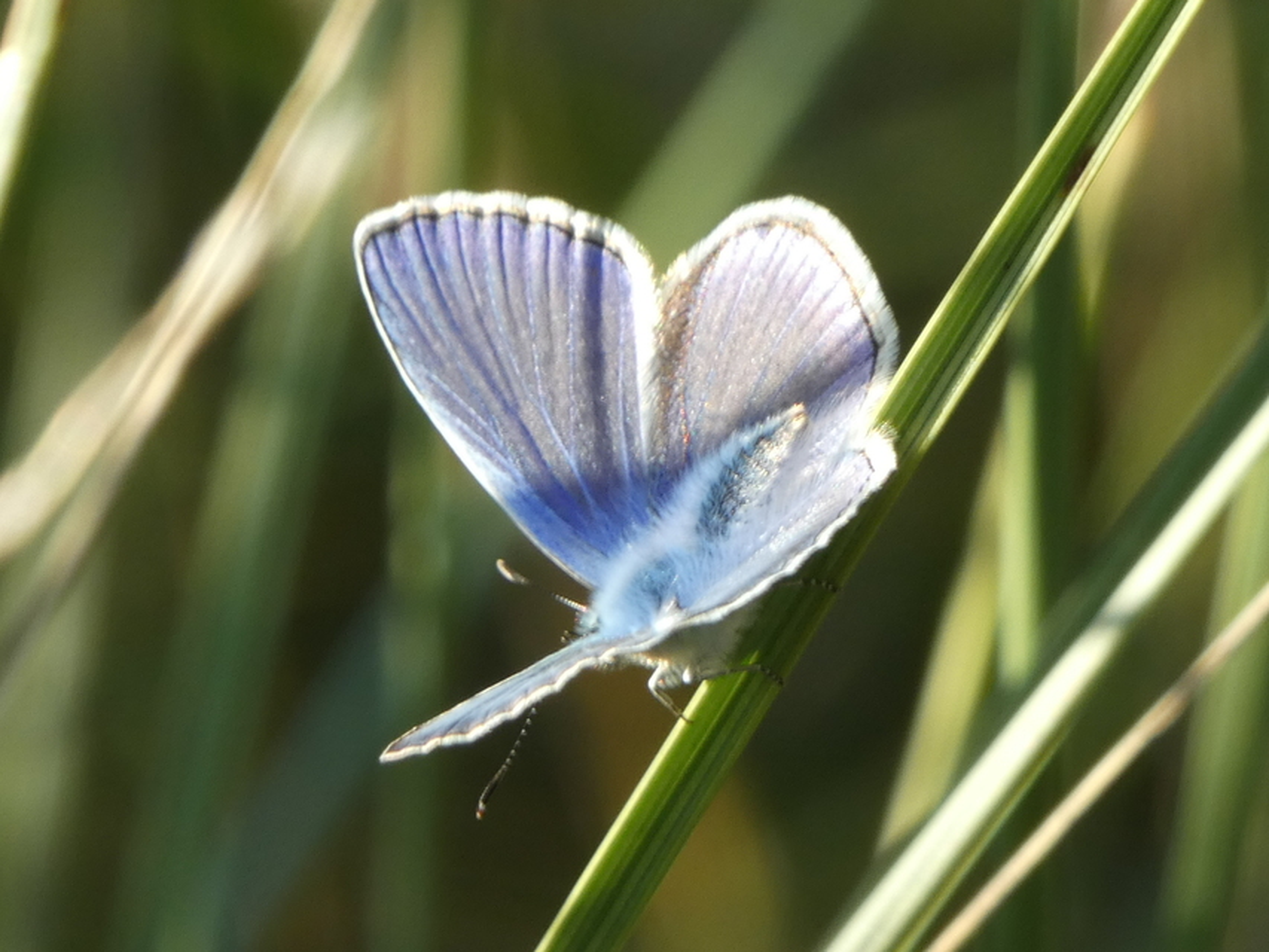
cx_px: 634
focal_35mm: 515
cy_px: 476
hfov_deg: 3.8
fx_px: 18882
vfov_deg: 2.9
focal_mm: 92.3
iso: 160
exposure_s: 1/100
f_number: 5.6
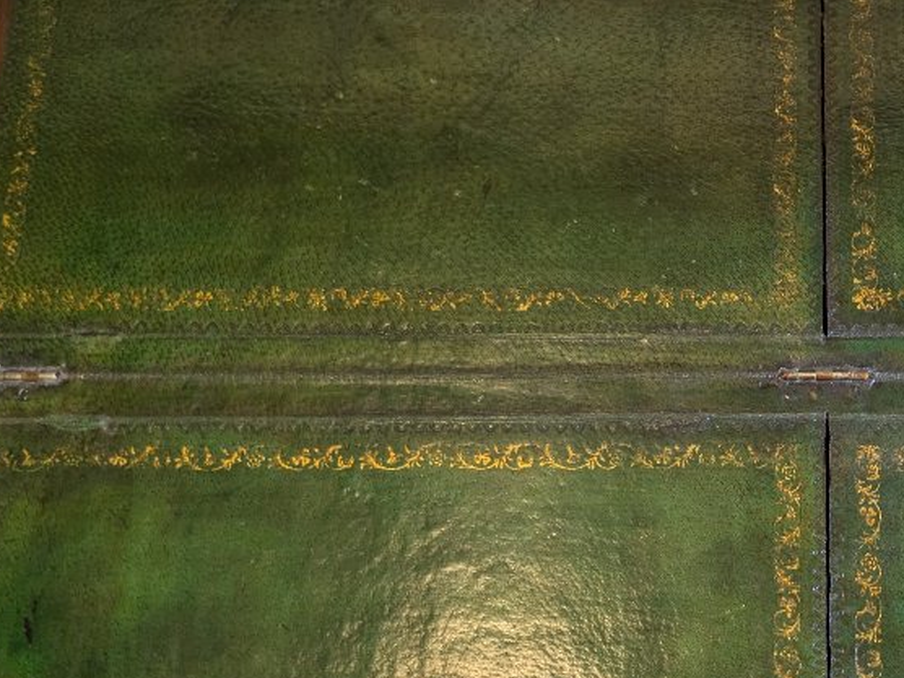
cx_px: 823
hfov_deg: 33.6
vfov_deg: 27.0
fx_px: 1410
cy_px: 341
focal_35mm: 54
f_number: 1.89
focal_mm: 5.43
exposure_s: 1/33.3
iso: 221
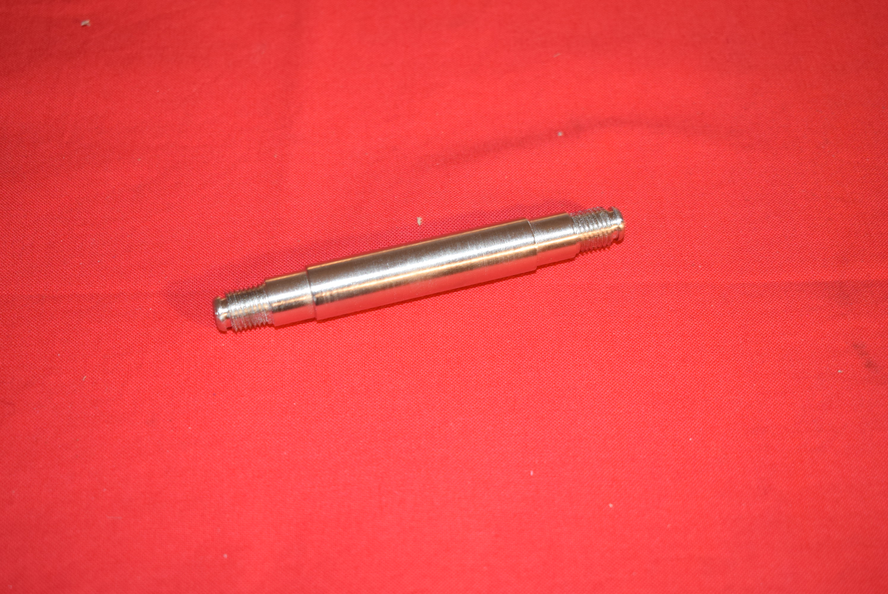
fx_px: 1296
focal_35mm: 52
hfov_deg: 37.8
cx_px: 444
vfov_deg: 25.8
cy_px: 297
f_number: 5
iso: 800
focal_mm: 35
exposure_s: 1/30
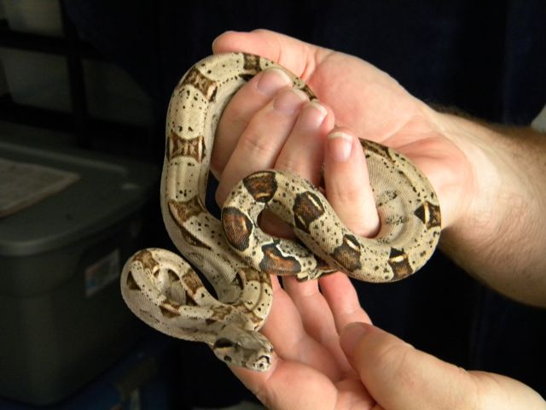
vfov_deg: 26.1
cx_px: 273
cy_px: 205
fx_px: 883
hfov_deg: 34.3
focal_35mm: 56
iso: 400
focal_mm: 10.1
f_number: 4.1
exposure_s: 1/16.7
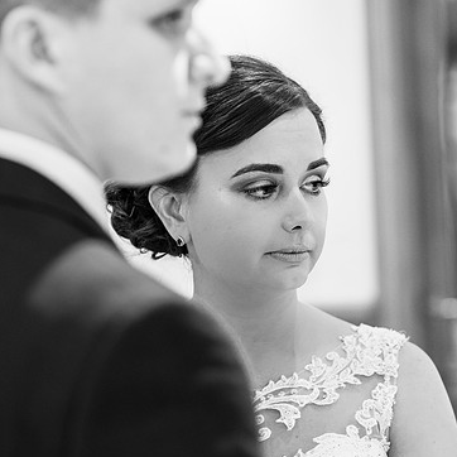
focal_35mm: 135
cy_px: 202
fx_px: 2016
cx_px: 247
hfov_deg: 12.9
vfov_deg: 12.9
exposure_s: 1/100
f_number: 2.5
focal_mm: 85
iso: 800
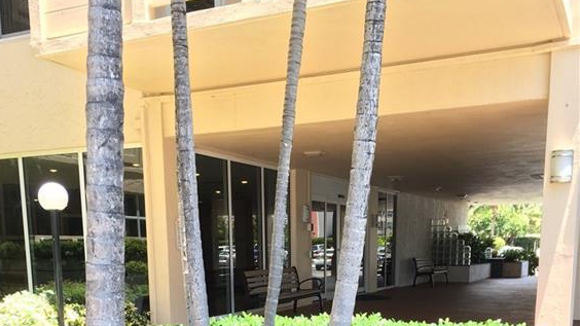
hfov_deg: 47.4
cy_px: 365
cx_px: 285
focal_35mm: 43
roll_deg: +0.1
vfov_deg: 25.5
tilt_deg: -9.3
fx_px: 661
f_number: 2.2
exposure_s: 1/120
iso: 32
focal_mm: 4.15
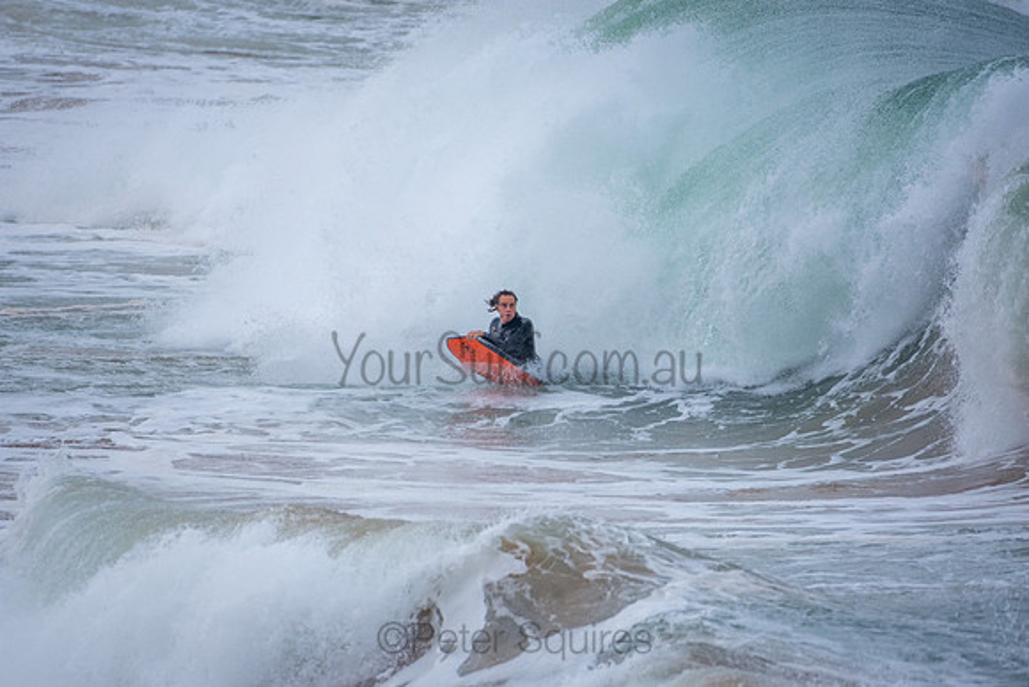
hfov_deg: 2.7
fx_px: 21442
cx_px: 514
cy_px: 344
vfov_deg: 1.8
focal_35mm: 750
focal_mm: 500
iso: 250
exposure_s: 1/1000
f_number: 5.6
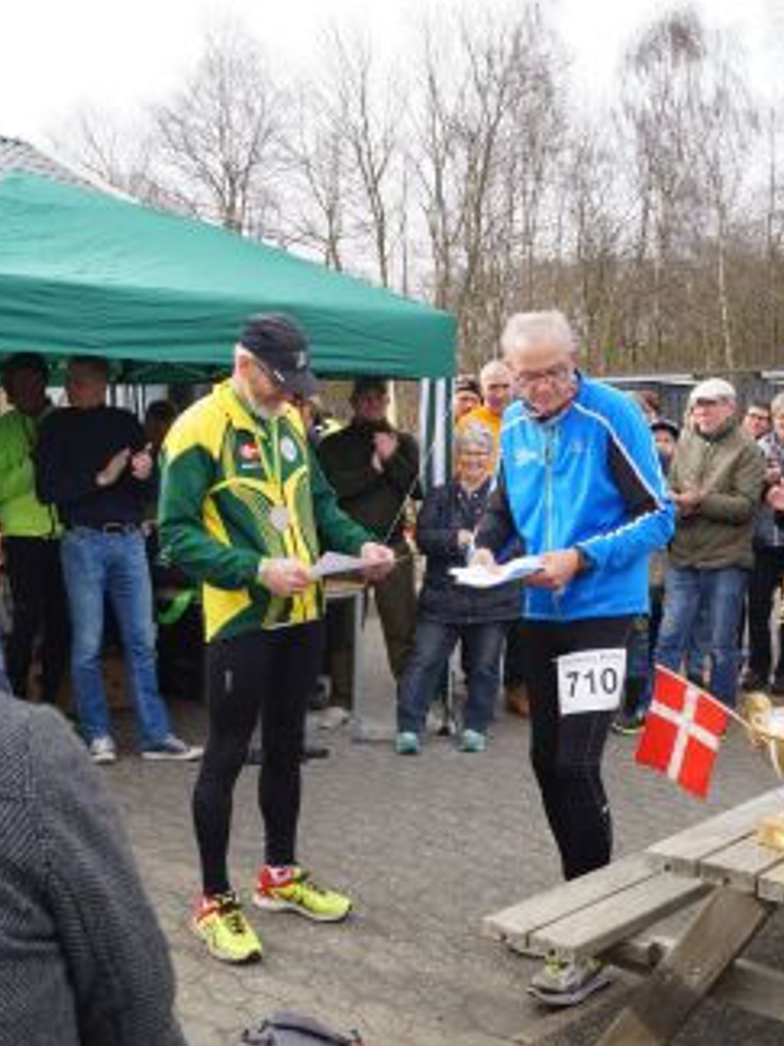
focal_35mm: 40
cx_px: 397
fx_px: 1208
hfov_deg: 36.0
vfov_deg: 46.8
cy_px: 515
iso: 100
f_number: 7.1
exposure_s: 1/100
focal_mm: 18
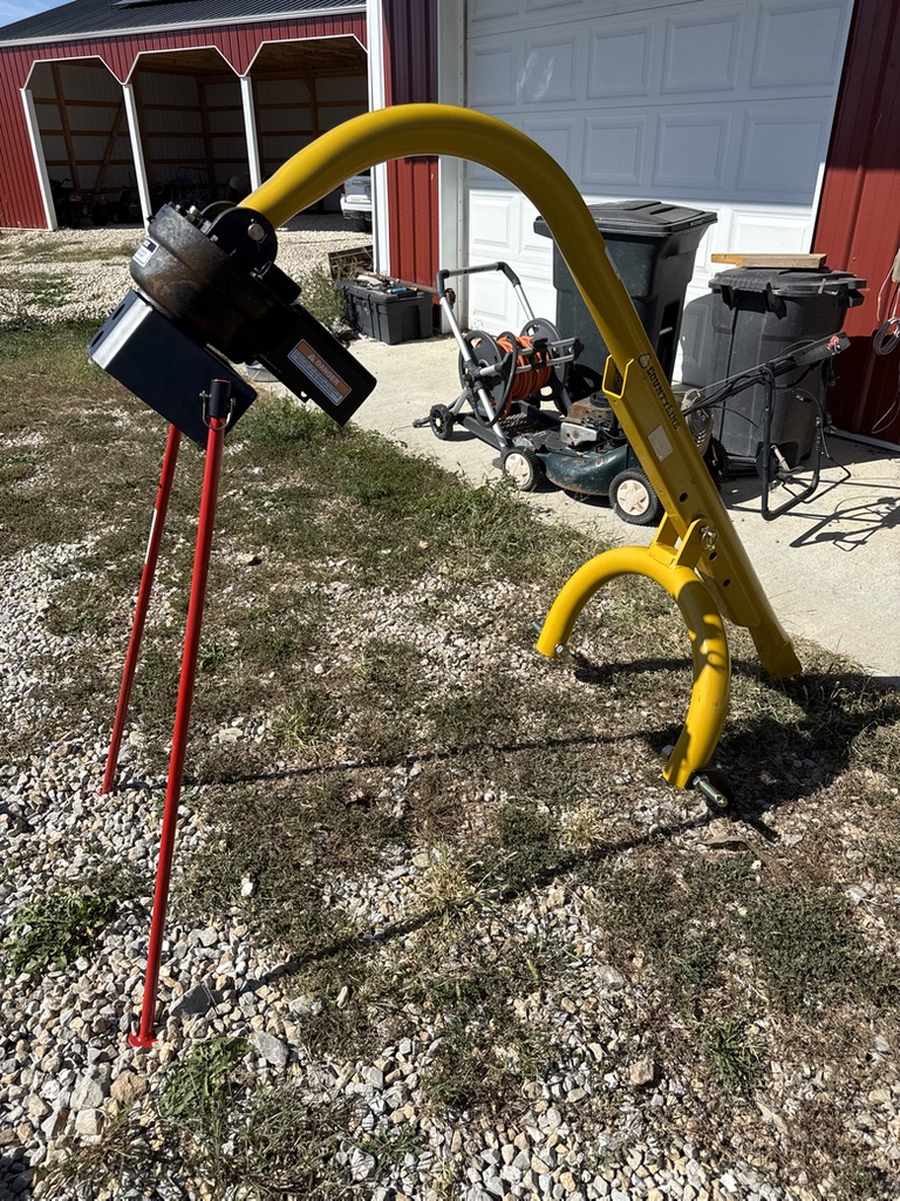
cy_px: 600
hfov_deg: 56.8
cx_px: 450
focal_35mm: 24
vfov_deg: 71.6
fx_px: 832
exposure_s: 1/4673
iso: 80
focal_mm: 6.76
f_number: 1.78
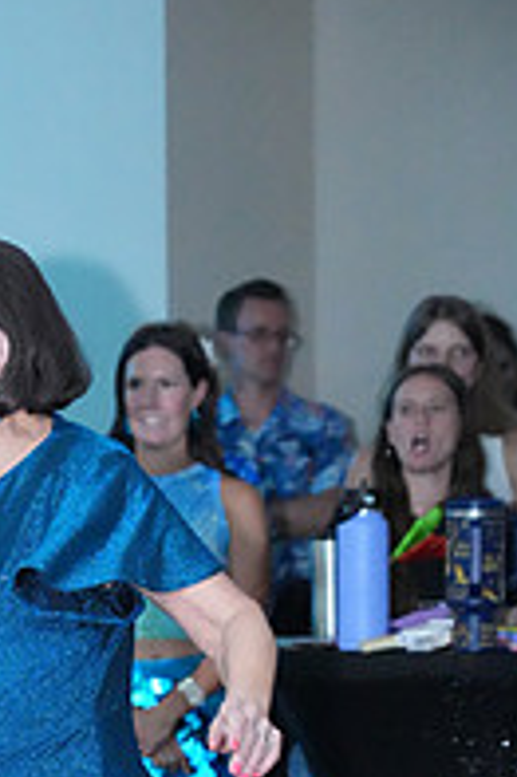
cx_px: -128
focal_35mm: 227
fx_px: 4898
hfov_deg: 6.0
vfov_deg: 8.9
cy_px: 1033
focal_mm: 77
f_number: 4
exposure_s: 1/250
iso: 12800
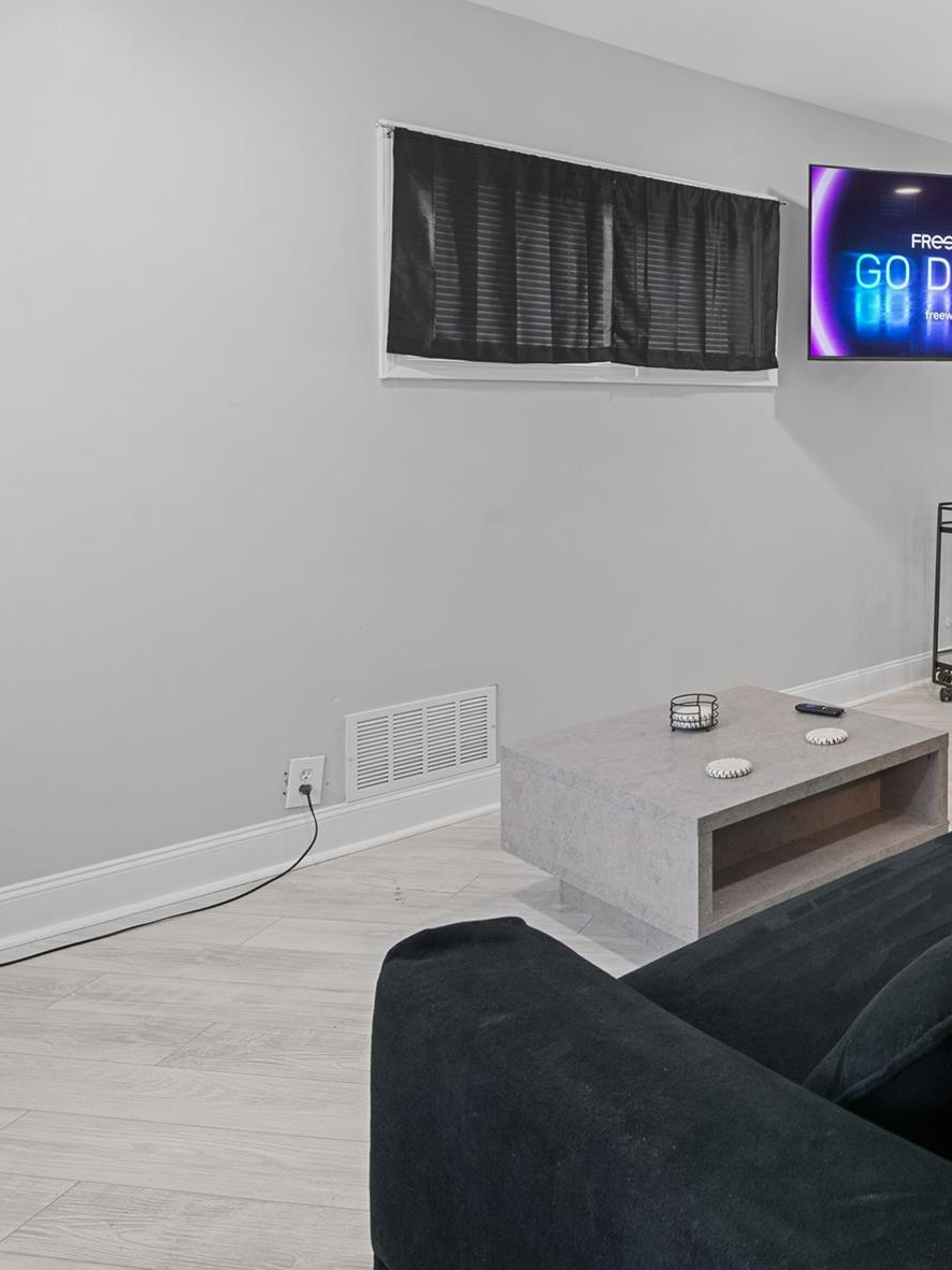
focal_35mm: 45
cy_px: 551
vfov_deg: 42.0
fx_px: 1651
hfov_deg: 30.0
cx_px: 944
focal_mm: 27
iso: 320
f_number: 9
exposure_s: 1/3
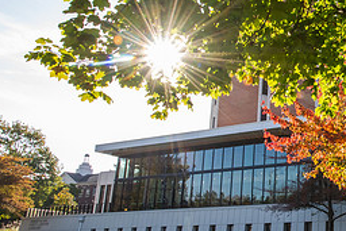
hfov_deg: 38.2
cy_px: 117
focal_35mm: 43
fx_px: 413
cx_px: 374
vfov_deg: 31.2
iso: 800
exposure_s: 1/125
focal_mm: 19
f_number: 18
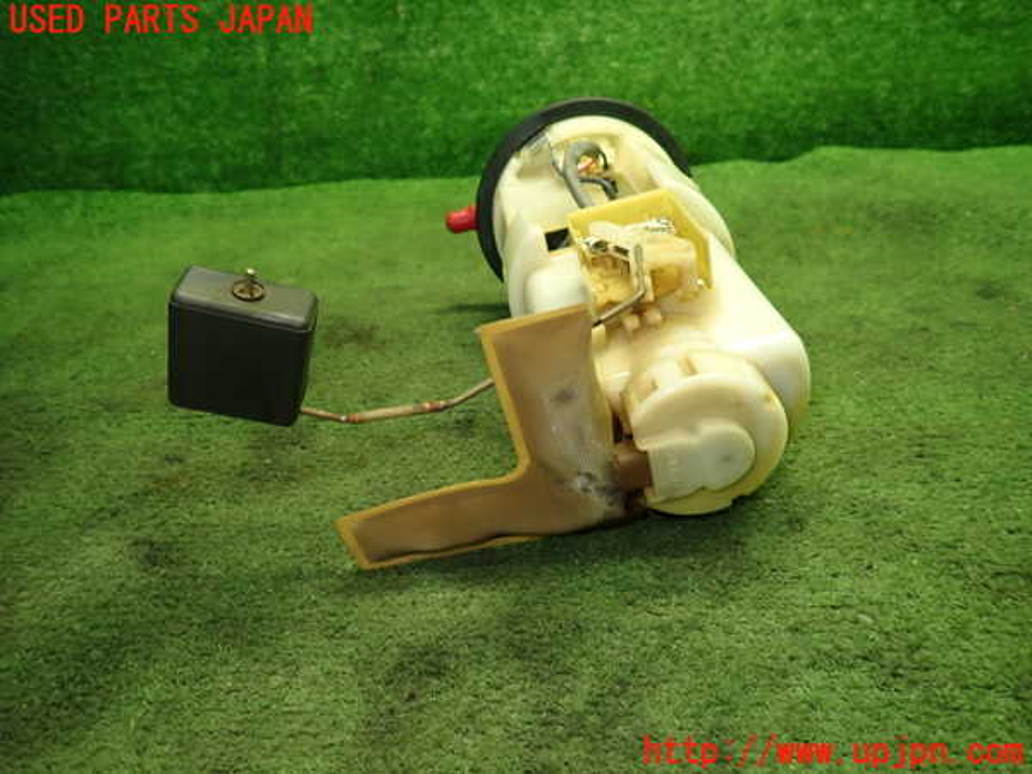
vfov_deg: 54.9
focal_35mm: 25
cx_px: 516
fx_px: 745
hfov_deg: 69.4
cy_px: 387
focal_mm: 4.5
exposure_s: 1/40
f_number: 2
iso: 200
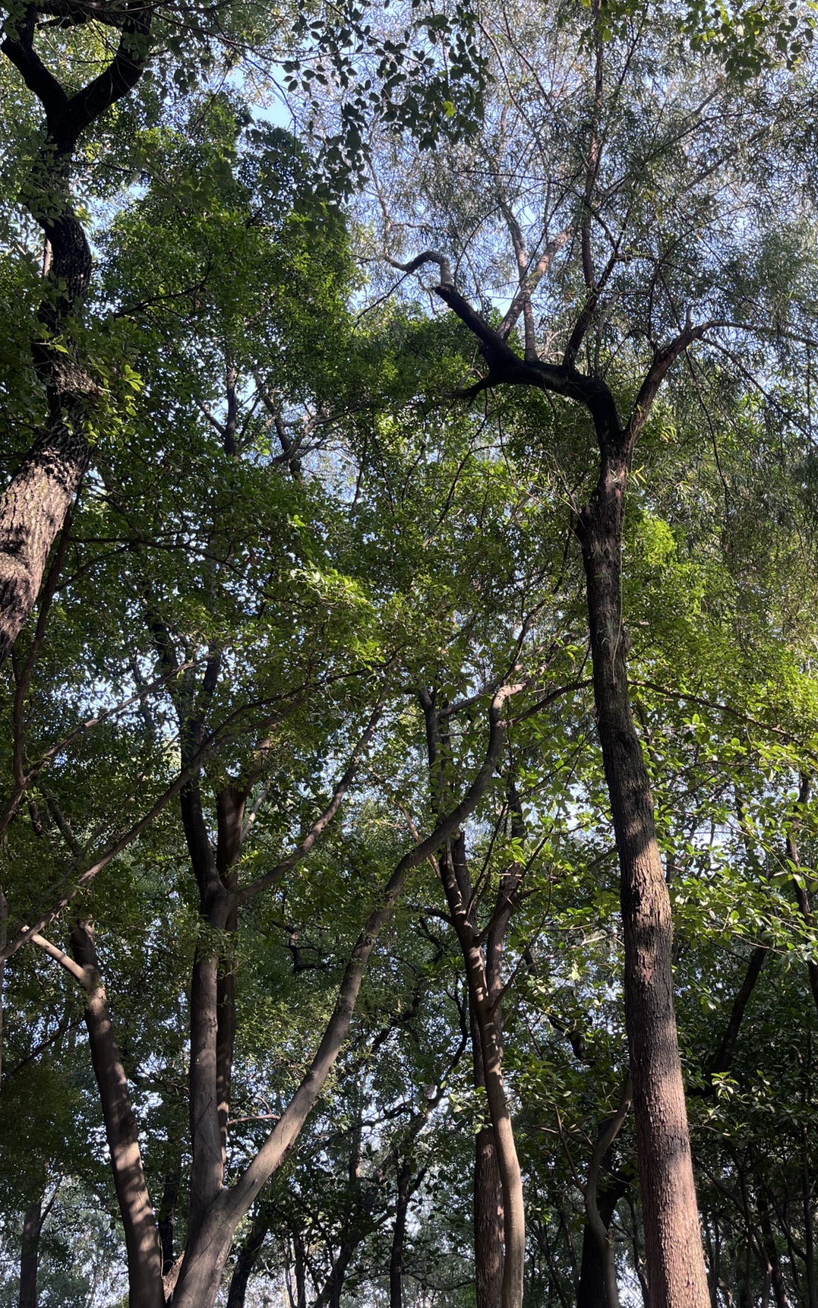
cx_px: 562
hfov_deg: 38.9
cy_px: 685
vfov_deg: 59.6
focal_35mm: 32
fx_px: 1141
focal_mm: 5.1
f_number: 1.6
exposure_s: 1/178
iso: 40
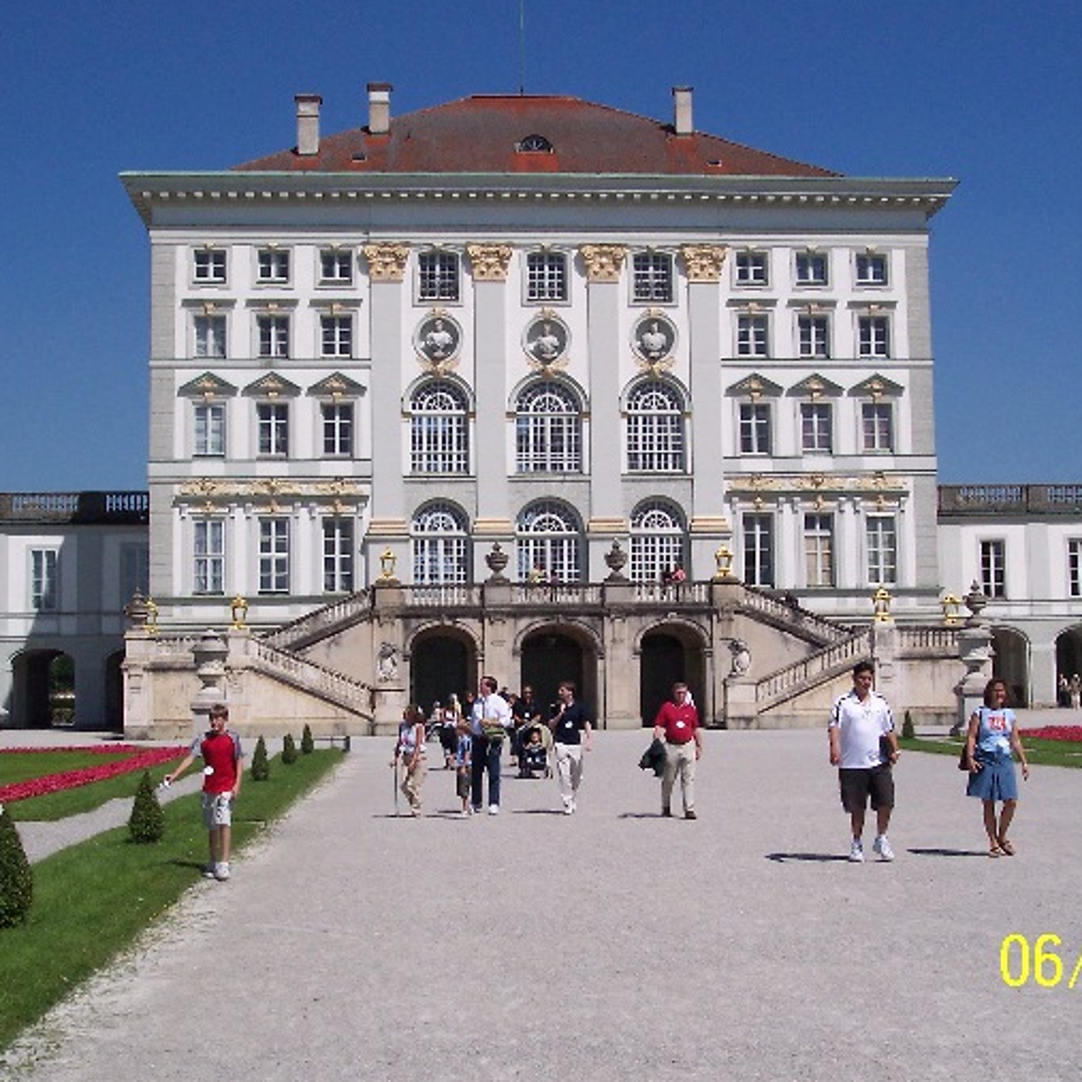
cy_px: 480
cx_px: 561
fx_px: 1874
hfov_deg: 32.2
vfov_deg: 32.2
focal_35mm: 53
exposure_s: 1/1000
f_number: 4.8
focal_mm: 8
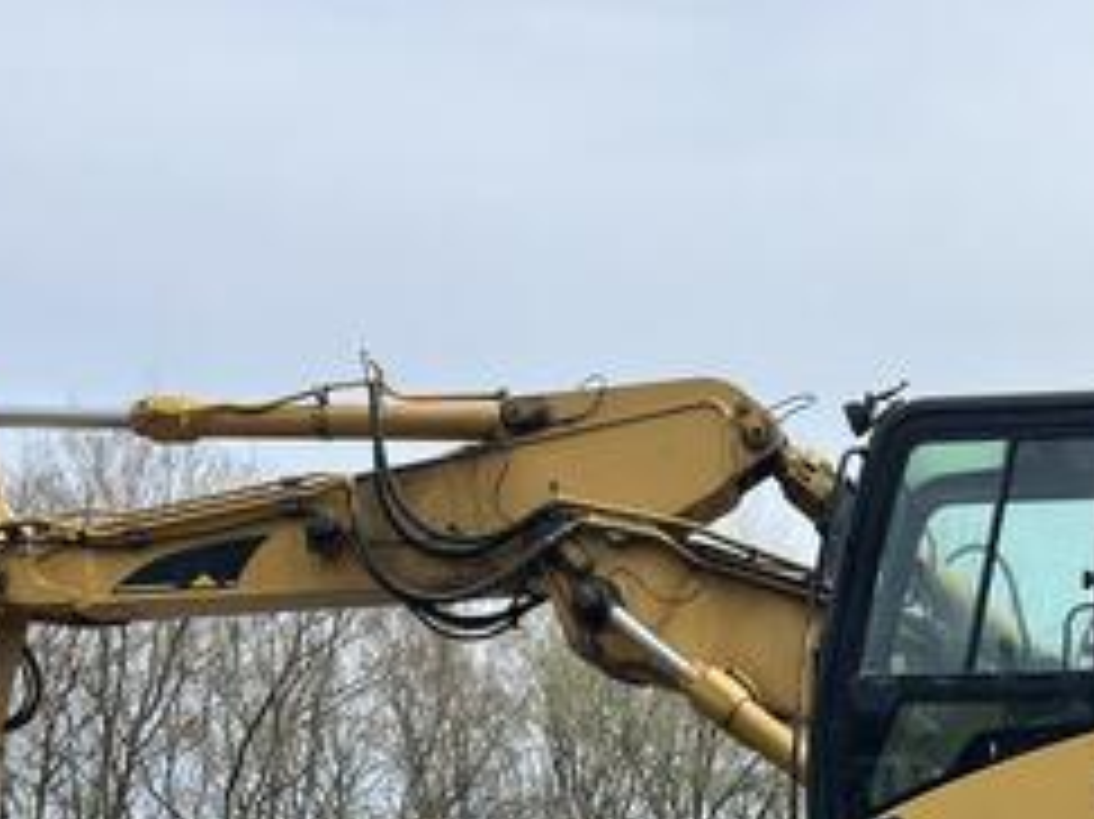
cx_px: 788
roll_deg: -0.5
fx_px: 1927
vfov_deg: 22.3
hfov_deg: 31.3
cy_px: 958
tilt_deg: -0.7
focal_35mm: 61
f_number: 1.6
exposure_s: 1/2571
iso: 50
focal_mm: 5.1
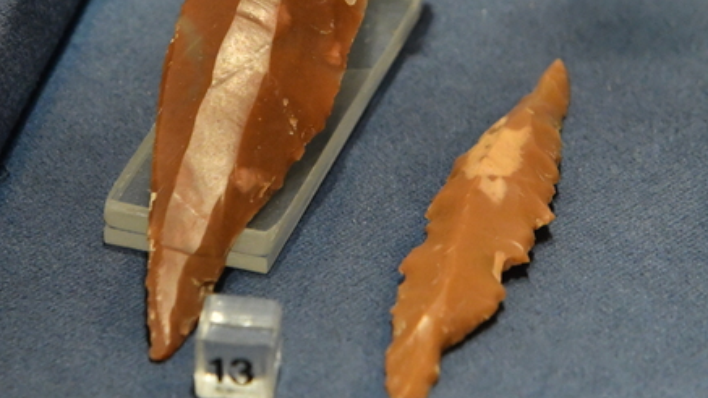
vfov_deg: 4.3
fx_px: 5351
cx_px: 353
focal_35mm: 285
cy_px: 42
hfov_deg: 7.6
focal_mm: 120
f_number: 8
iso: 6400
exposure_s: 1/250
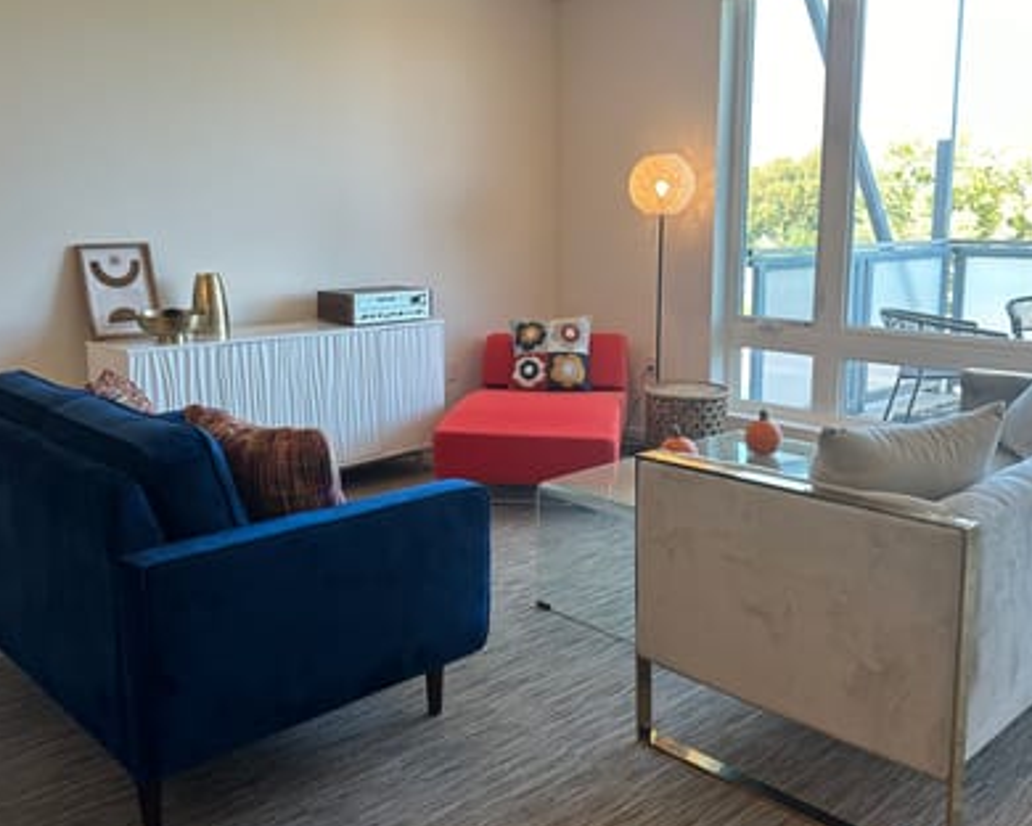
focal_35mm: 32
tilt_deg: -8.9
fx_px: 977
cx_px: 508
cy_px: 385
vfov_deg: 45.8
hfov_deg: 55.7
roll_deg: -0.7
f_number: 1.78
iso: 100
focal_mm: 6.86
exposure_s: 1/120
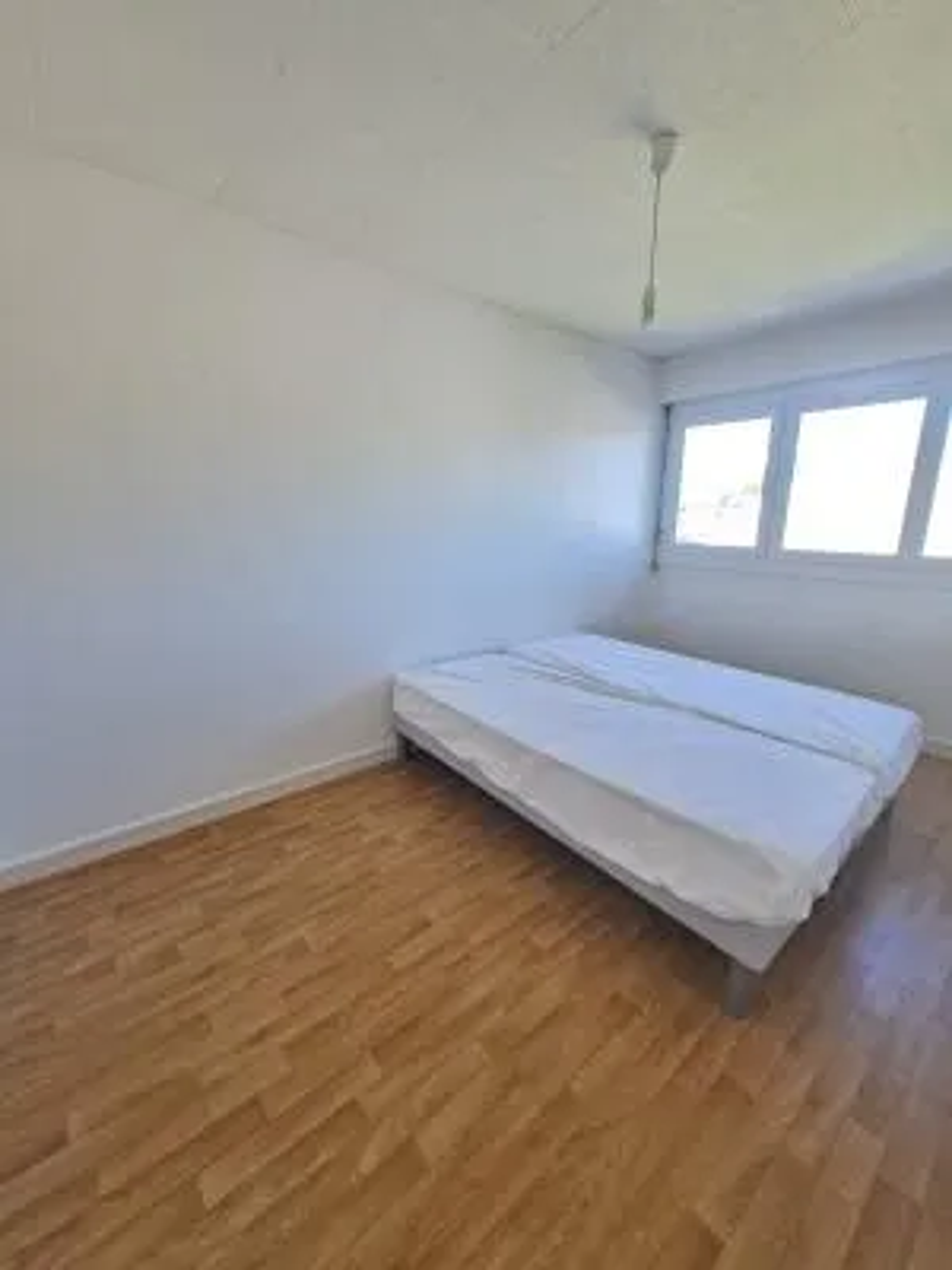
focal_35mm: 13
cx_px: 476
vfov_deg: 106.2
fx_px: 477
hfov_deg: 89.9
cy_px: 635
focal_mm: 1.74
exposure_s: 1/50
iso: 64
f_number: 2.2
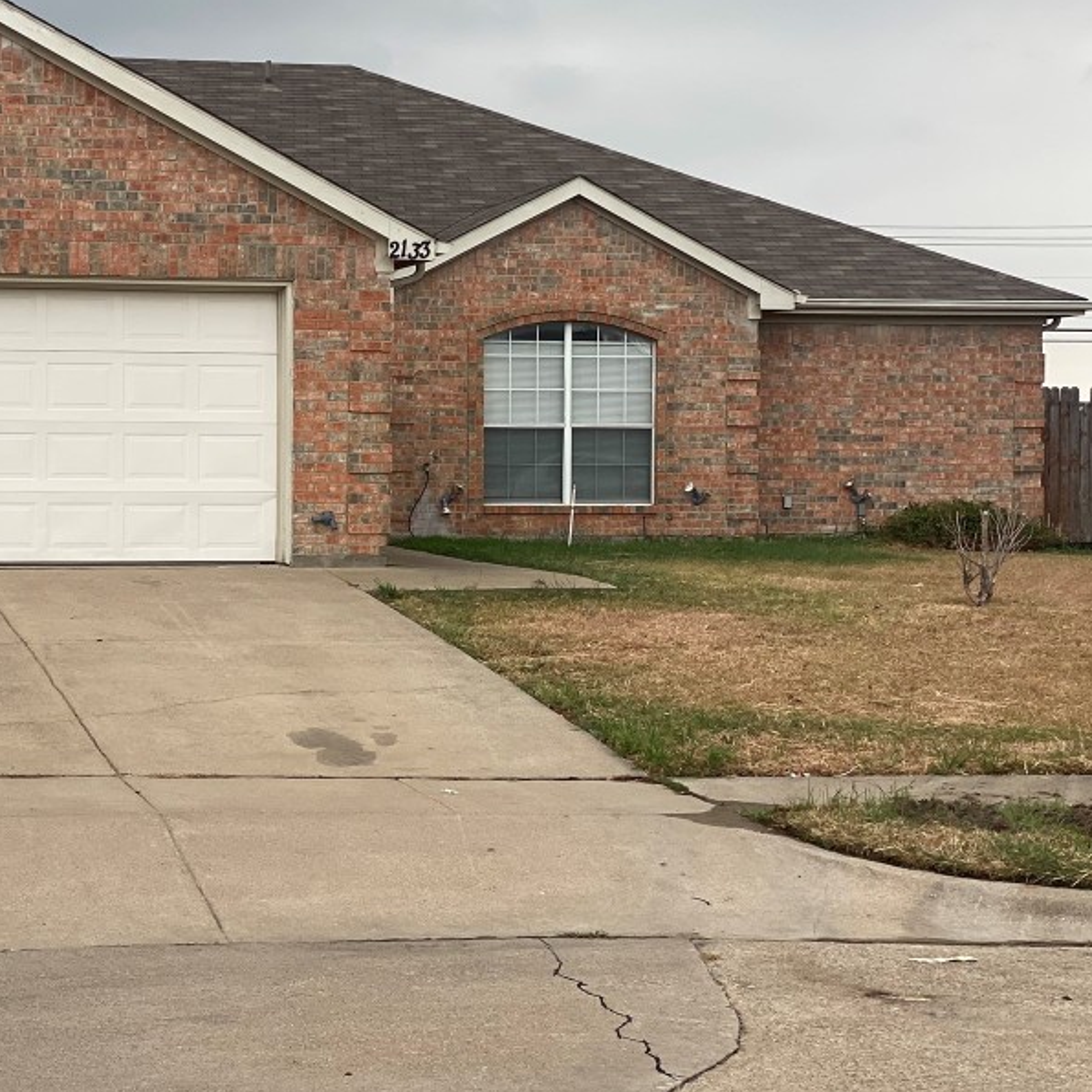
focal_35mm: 79
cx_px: 253
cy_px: 546
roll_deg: -0.9
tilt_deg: -0.8
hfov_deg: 21.7
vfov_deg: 21.9
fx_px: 2820
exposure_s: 1/615
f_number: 2
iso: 20
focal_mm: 6
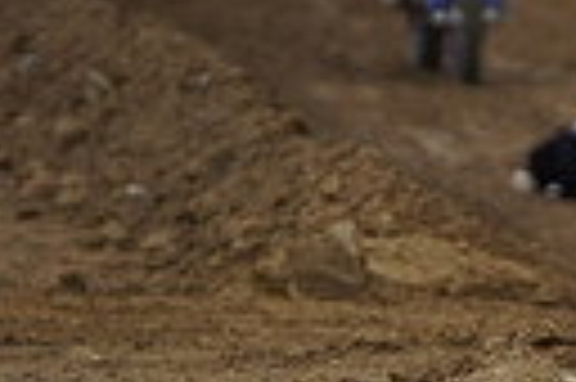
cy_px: 173
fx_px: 14477
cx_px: 1228
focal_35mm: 906
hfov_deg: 2.3
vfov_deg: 1.5
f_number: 4
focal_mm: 200
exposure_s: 1/1000
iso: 320
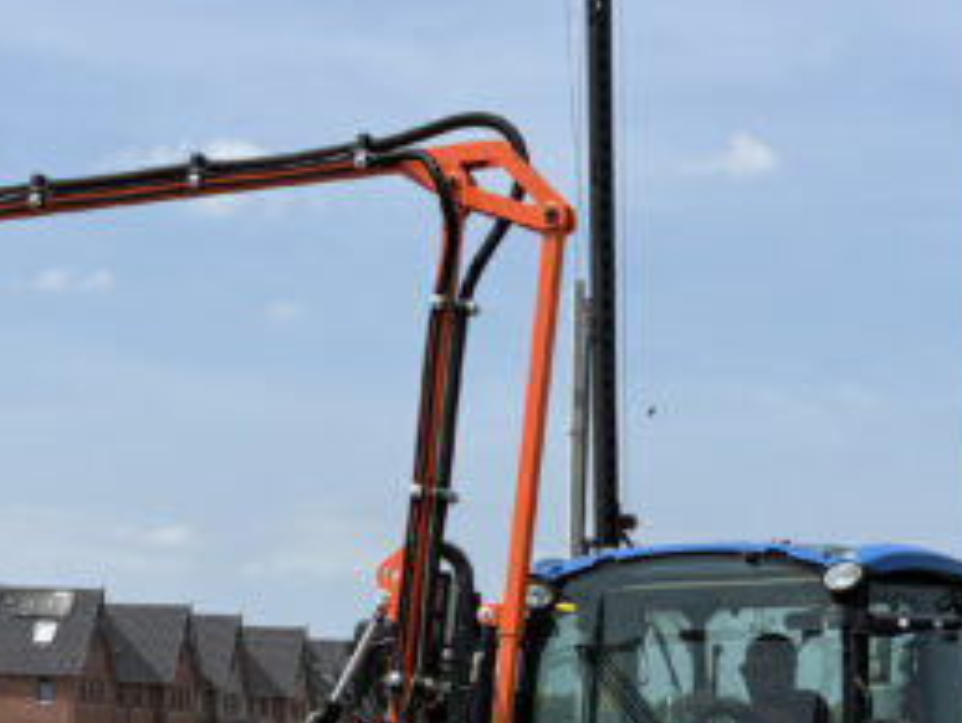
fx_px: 2865
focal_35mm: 103
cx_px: 593
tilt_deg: -3.4
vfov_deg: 13.8
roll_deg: -1.4
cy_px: 950
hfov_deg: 19.0
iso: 50
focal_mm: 5.96
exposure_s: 1/4065
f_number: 1.6
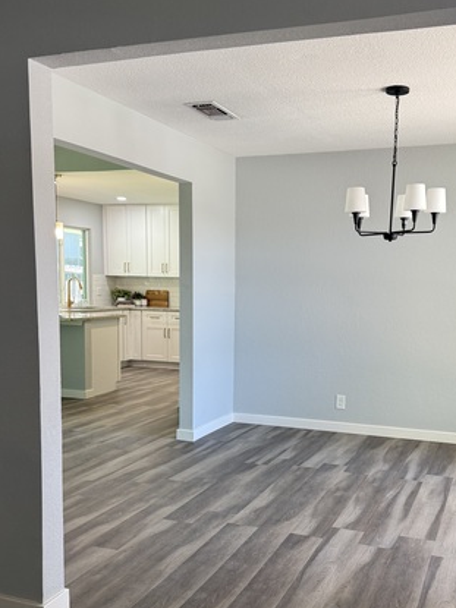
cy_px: 355
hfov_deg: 38.5
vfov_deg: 49.9
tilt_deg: -6.5
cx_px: 267
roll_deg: -1.1
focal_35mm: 37
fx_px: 650
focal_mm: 6.76
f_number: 1.78
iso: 160
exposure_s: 1/120
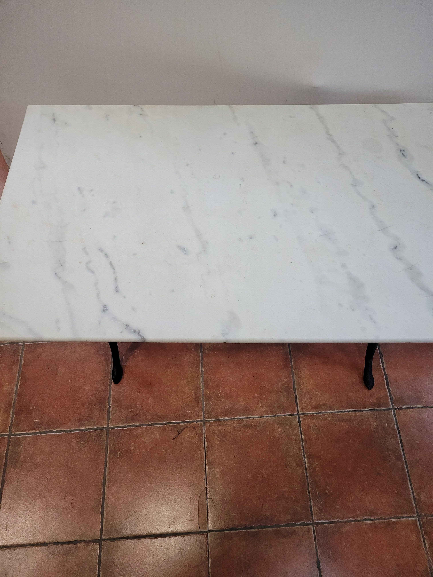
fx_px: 434
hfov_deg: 53.1
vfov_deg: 67.3
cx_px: 216
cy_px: 288
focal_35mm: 26
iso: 250
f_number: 1.8
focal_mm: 5.4
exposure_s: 1/100
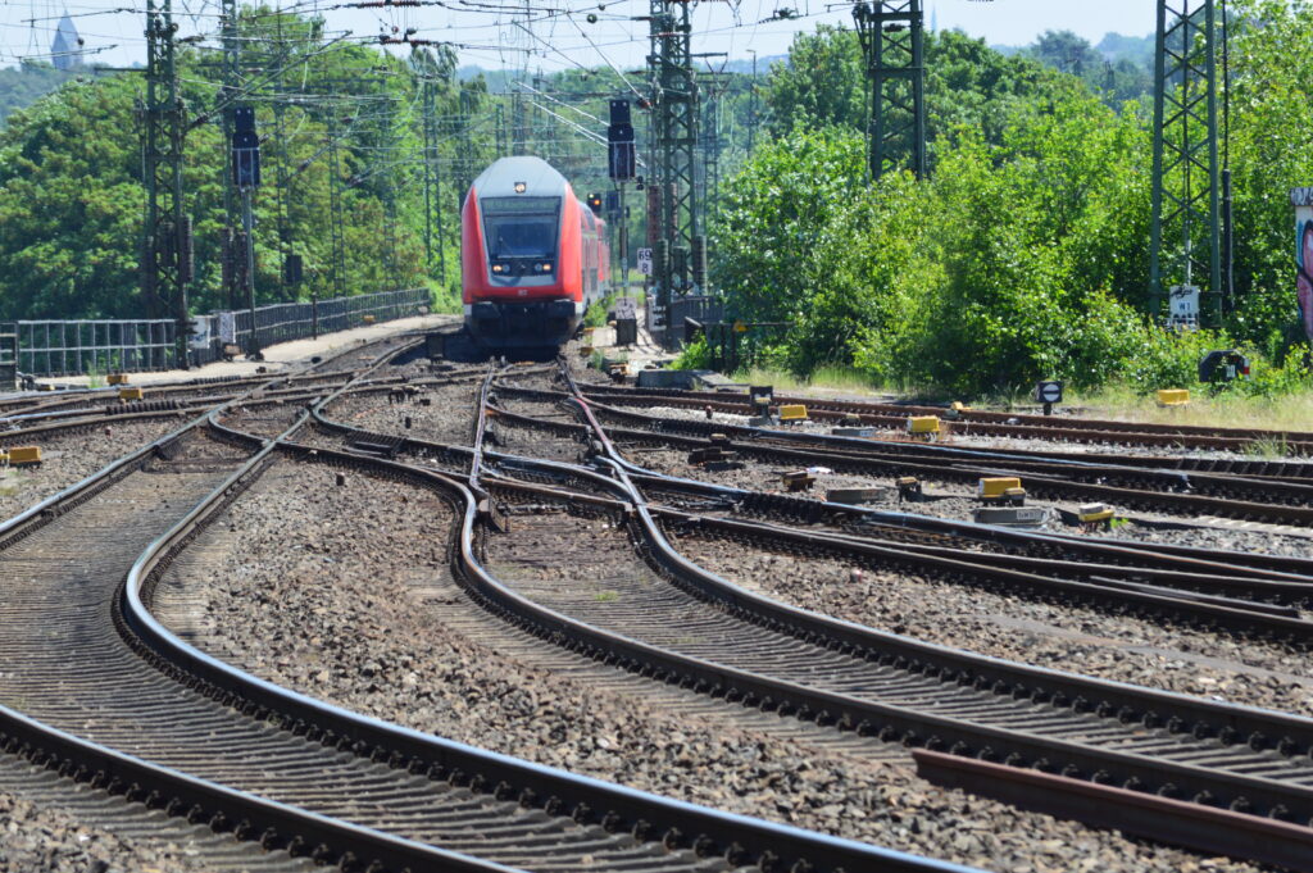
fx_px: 9839
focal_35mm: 270
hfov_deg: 7.6
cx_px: 656
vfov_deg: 5.1
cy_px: 436
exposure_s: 1/320
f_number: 10
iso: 400
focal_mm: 180
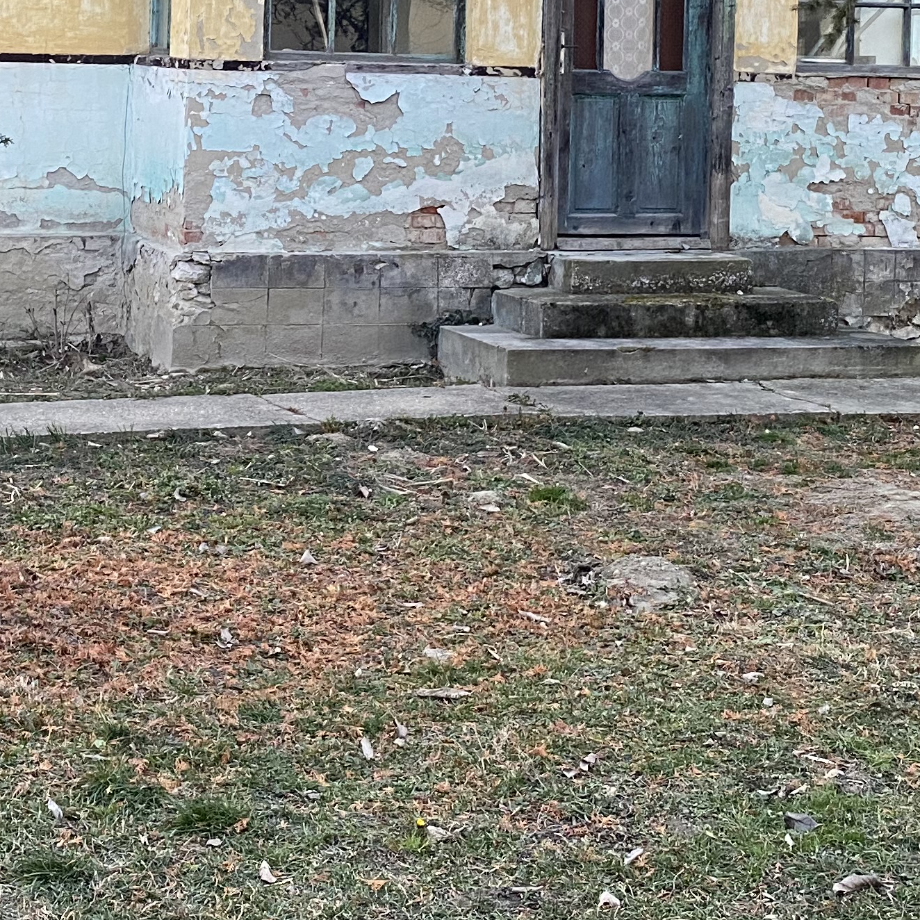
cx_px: 245
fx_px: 2105
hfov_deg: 24.4
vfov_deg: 24.2
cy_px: 158
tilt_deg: -1.6
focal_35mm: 70
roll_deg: -1.6
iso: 160
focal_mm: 4.25
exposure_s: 1/60
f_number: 1.8
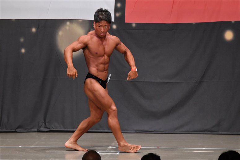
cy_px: 80
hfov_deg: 8.1
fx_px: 1699
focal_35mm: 255
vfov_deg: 5.4
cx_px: 120
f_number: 5.6
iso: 6400
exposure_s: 1/400
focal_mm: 170
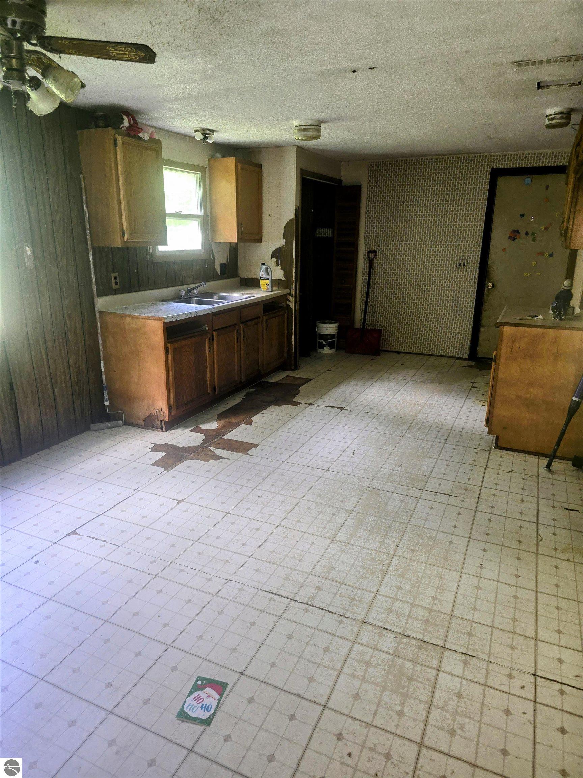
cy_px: 389
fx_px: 516
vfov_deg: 73.9
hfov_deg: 58.9
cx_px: 292
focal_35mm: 23
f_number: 1.7
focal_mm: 6.3
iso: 125
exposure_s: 1/40
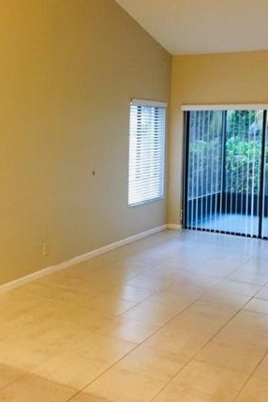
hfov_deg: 29.6
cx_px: 85
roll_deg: -1.4
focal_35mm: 45
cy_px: 161
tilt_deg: -1.9
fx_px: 502
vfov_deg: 43.4
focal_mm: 4.15
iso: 250
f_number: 2.2
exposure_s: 1/17
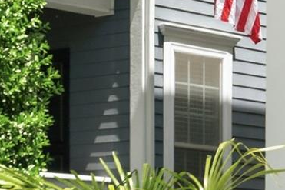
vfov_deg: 6.1
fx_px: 1749
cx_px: -175
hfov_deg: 9.0
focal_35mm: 221
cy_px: -99
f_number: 8
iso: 100
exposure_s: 1/100
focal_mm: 40
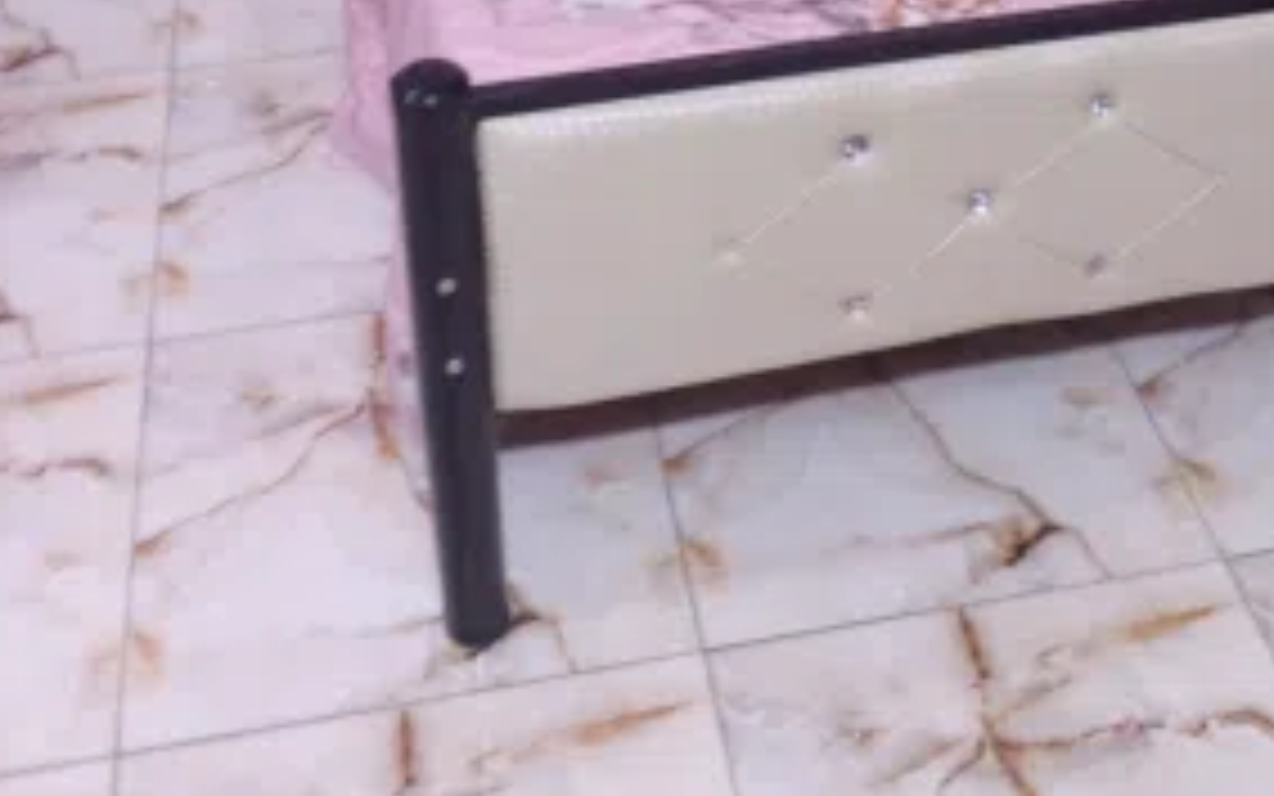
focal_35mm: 46
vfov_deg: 25.0
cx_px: 819
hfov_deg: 43.0
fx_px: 1597
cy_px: -178
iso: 762
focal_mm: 4.11
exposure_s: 1/50
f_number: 1.6
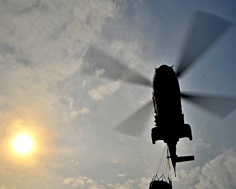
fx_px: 349
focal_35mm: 50
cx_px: 84
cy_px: 105
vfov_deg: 30.2
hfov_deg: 37.1
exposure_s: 1/60
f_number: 14
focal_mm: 35
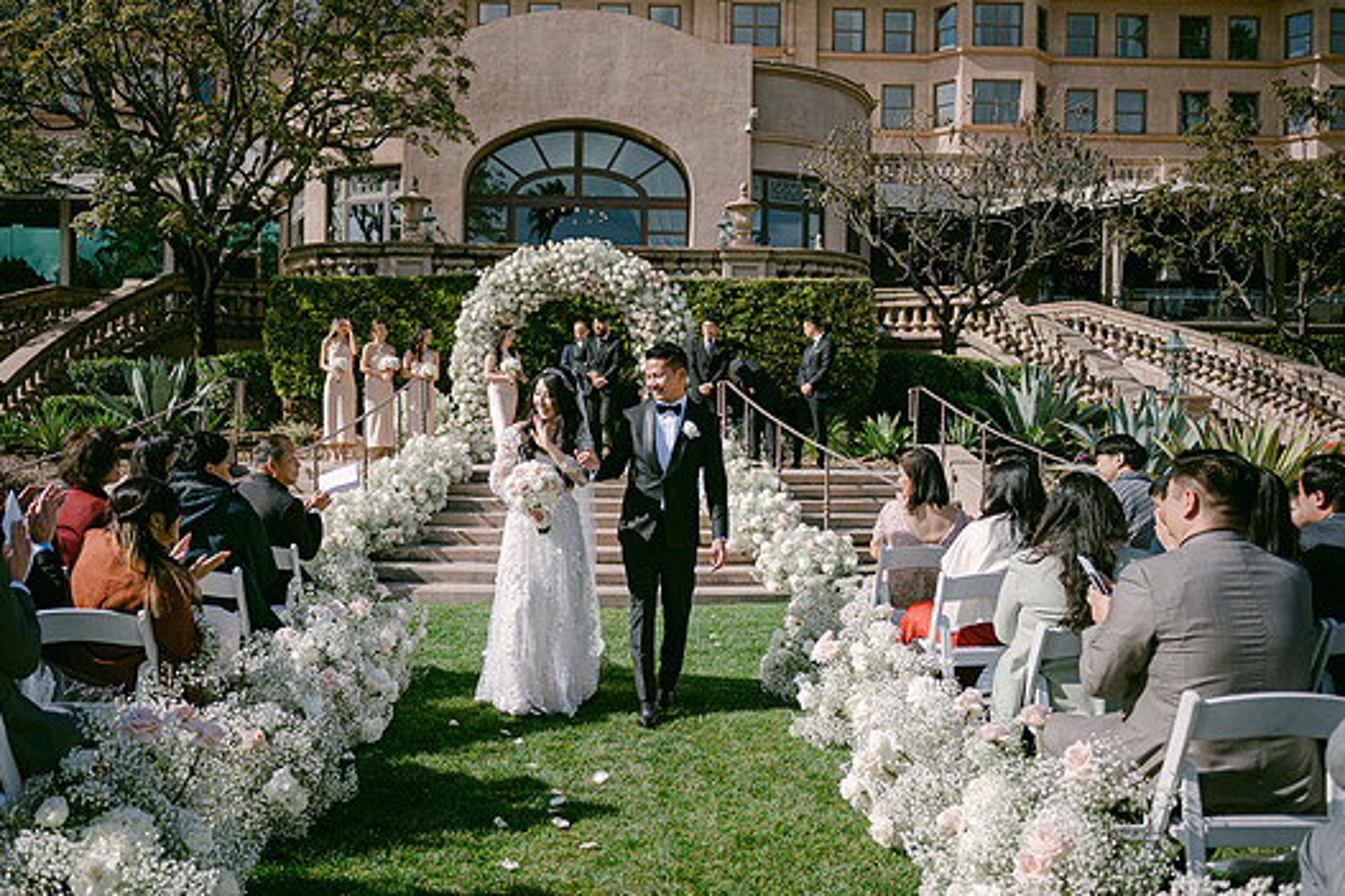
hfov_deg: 58.6
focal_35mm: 32
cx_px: 610
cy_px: 462
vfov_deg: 41.1
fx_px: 1195
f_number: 2.8
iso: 100
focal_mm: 28
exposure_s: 1/2500
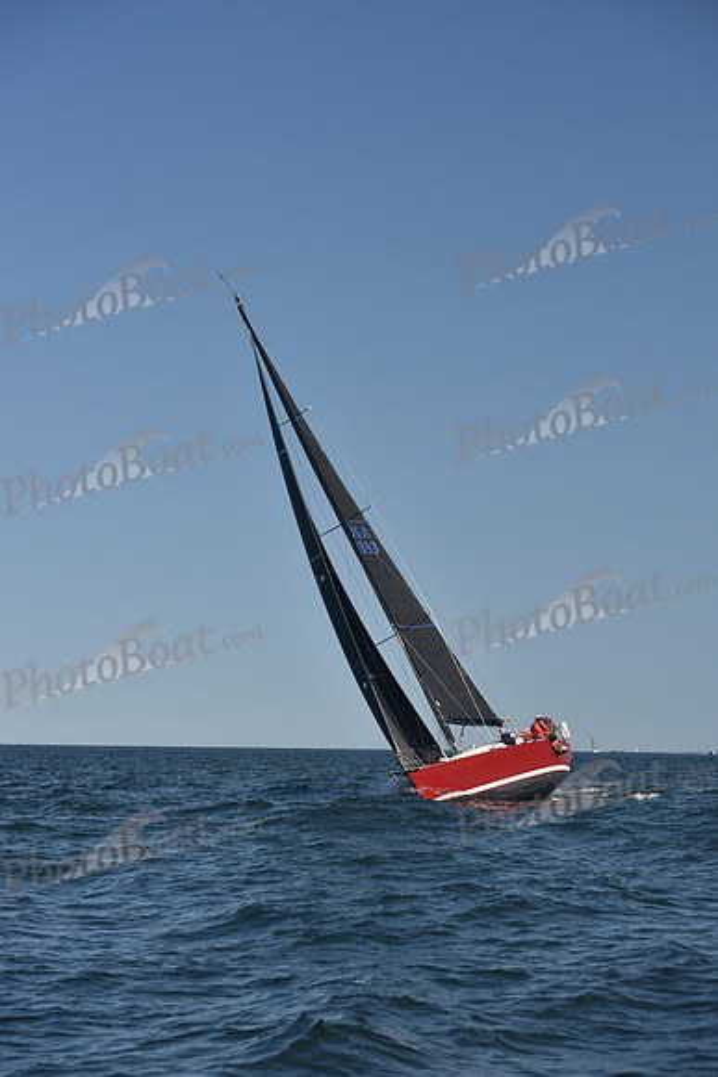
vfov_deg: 28.8
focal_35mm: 70
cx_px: 359
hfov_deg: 19.5
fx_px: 2093
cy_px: 538
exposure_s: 1/800
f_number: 5.6
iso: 250
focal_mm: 70
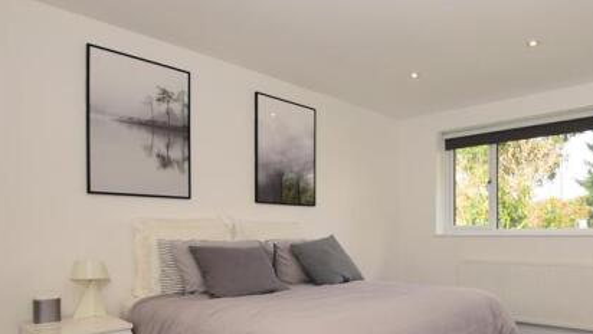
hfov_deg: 70.7
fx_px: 393
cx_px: 419
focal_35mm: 25
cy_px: 234
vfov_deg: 45.0
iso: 400
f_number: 8
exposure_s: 1/60
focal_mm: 10
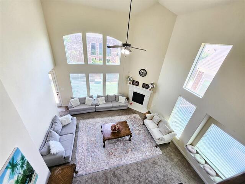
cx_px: 122
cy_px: 92
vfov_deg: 89.9
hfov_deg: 106.2
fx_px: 92
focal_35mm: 13
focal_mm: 1.74
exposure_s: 1/60
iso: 125
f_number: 2.2
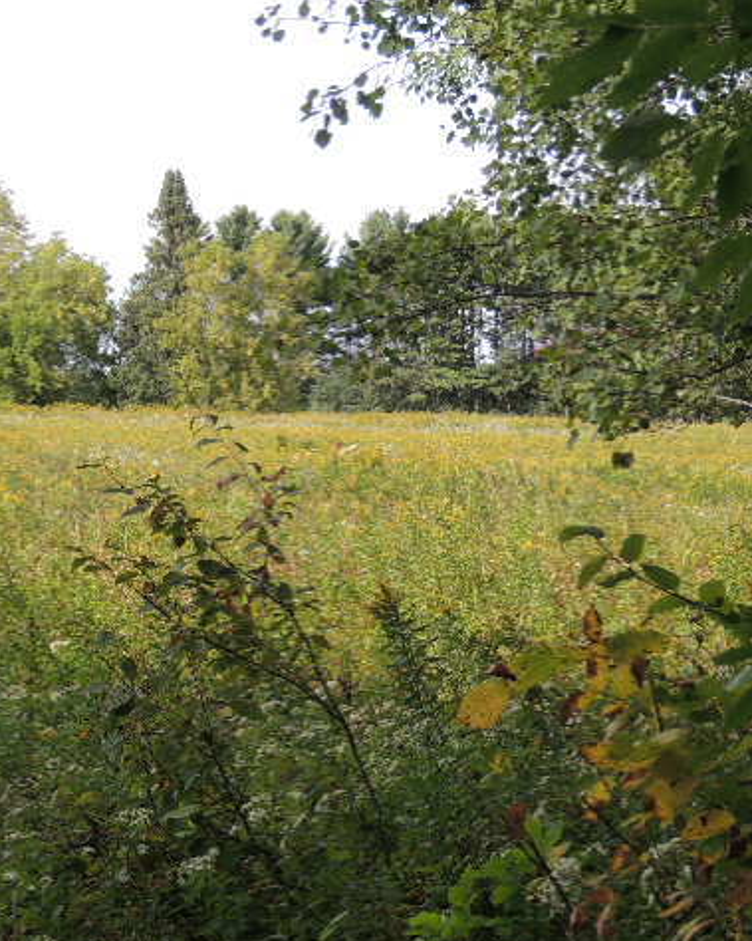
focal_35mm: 112
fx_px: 3117
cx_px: 121
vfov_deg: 17.2
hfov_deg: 13.7
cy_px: 474
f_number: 4
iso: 100
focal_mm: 15.1
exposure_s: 1/250
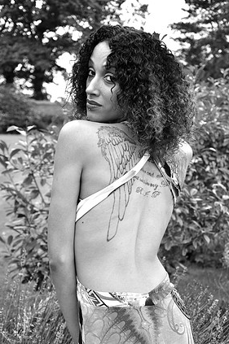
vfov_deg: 30.1
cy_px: 176
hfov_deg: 20.3
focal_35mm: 67
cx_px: 114
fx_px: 641
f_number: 5.6
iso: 200
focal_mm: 42
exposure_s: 1/60
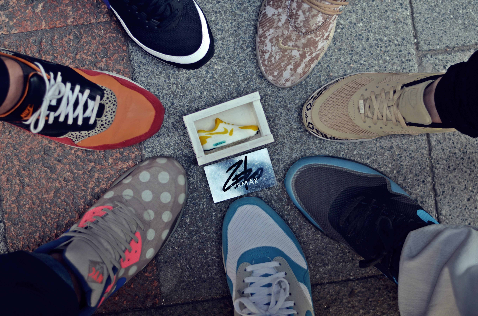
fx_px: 994
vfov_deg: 18.1
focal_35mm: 75
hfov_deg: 27.0
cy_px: 158
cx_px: 239
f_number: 1.8
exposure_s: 1/320
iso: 100
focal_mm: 50
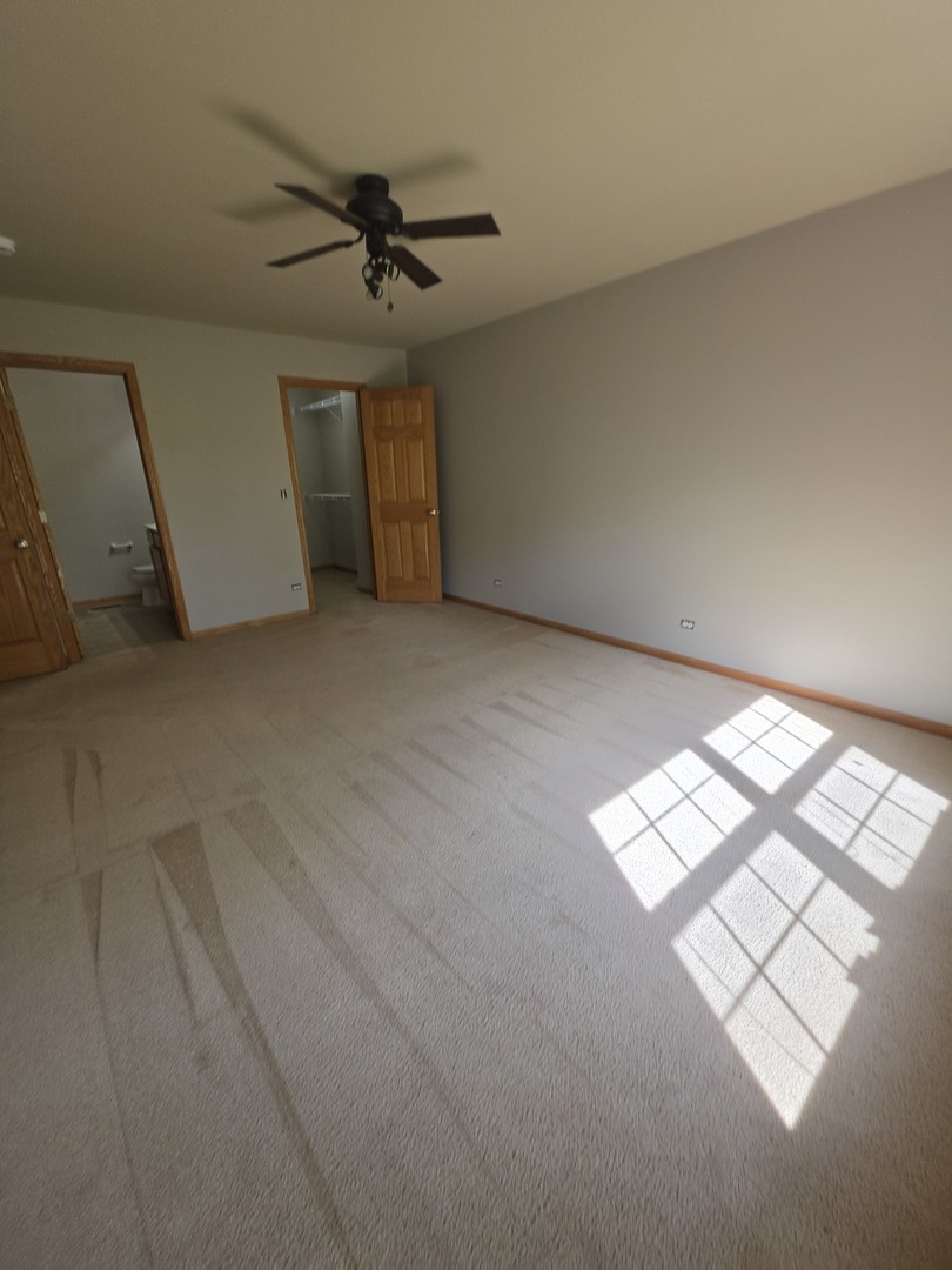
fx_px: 477
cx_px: 476
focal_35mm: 13
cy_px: 635
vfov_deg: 106.2
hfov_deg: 89.9
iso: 32
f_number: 1.9
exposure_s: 1/120
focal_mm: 2.2
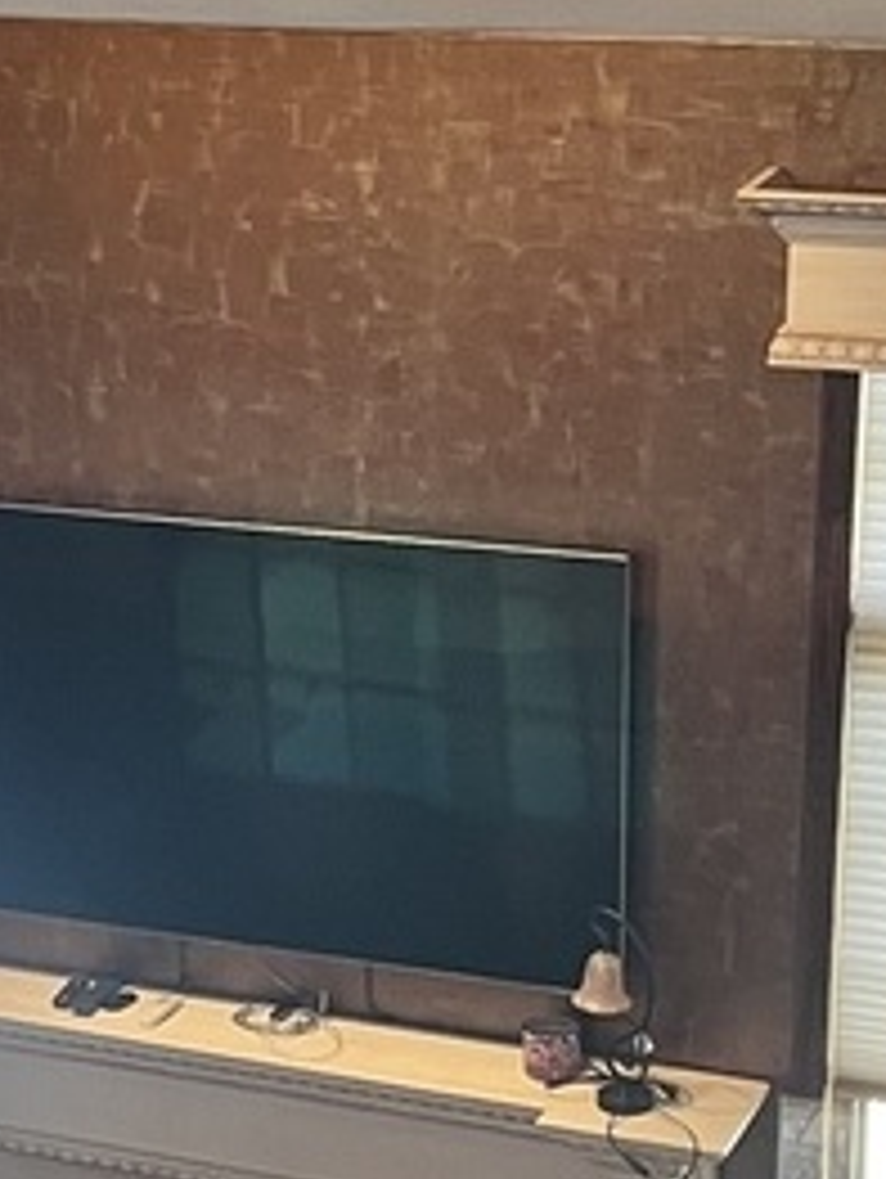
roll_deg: +1.0
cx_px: 40
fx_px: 3646
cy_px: 846
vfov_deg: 18.3
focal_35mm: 107
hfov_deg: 13.7
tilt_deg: -20.4
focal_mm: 5.7
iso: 160
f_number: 1.5
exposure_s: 1/60
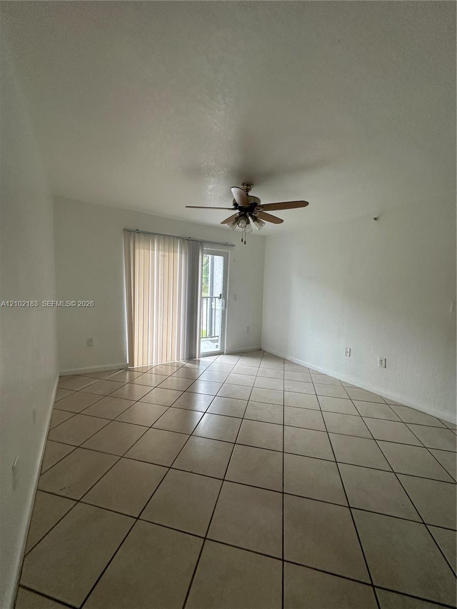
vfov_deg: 102.1
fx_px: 246
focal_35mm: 14
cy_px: 304
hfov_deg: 85.7
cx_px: 228
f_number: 2.2
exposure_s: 1/99
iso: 125
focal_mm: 2.22
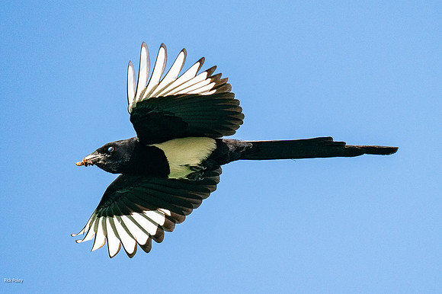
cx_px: 330
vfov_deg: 2.0
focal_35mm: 691
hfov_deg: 3.0
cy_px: 125
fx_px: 8475
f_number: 6.3
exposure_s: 1/2500
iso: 1000
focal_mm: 309
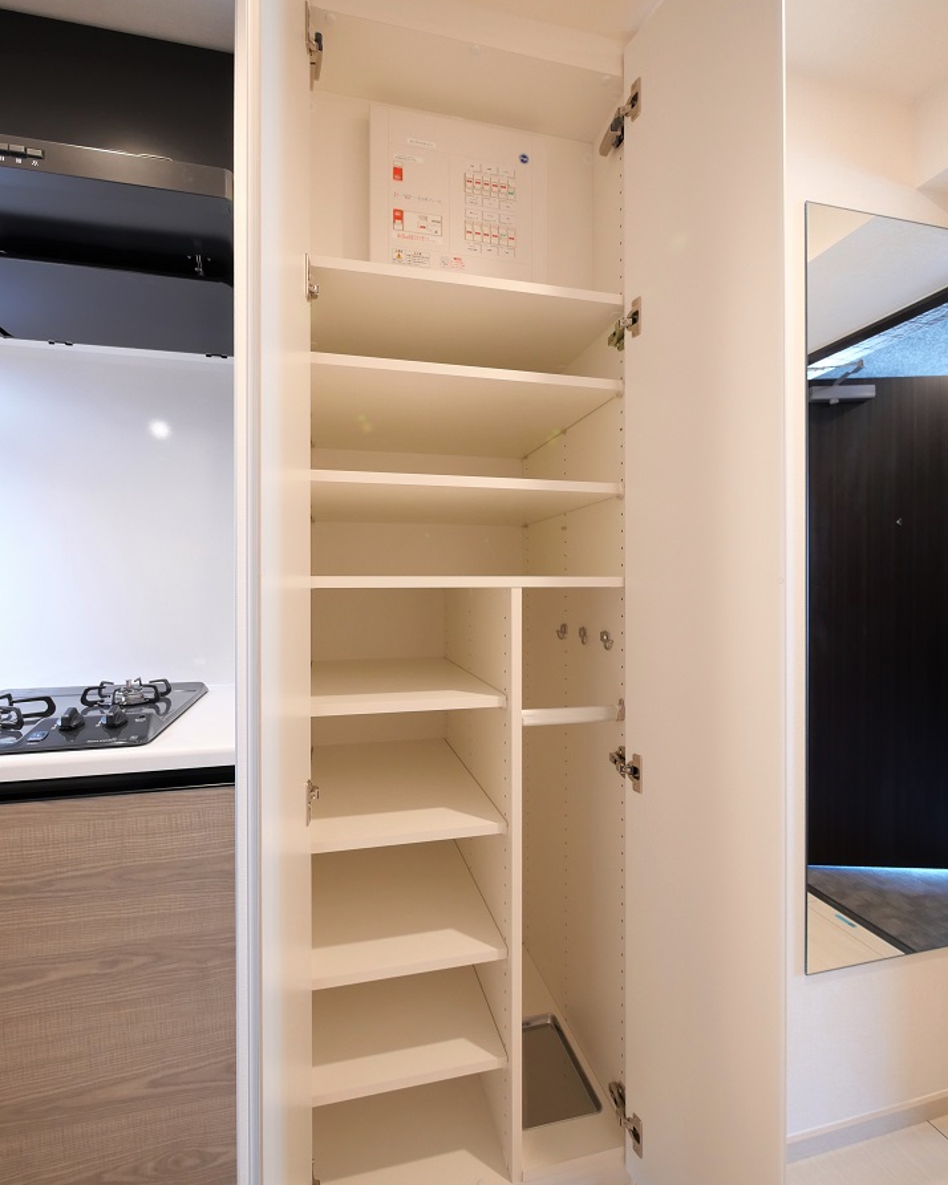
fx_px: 526
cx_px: 467
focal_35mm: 15
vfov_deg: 96.8
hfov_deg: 84.0
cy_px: 591
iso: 640
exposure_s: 1/15
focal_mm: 7
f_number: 4
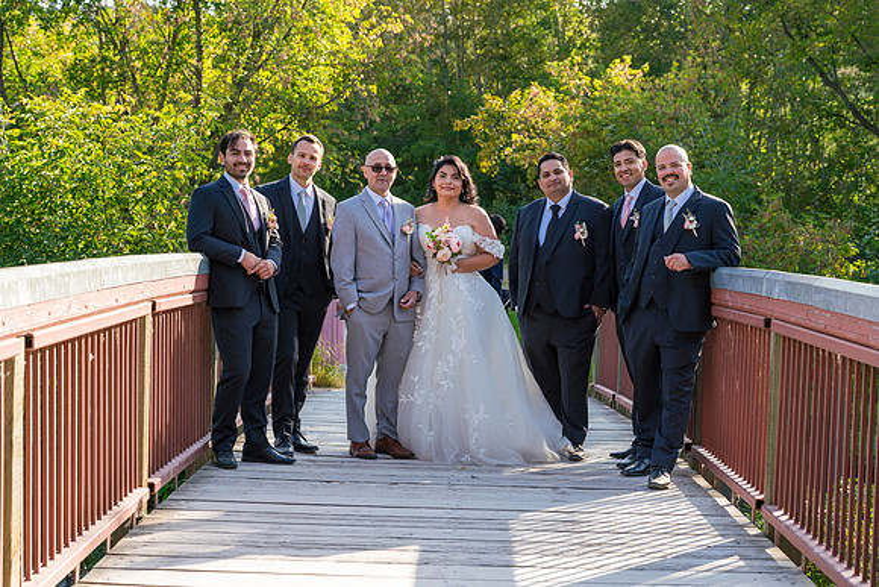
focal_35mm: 64
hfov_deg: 31.4
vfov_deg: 21.3
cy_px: 294
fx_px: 1563
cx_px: 440
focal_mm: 64
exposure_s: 1/250
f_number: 5
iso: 250
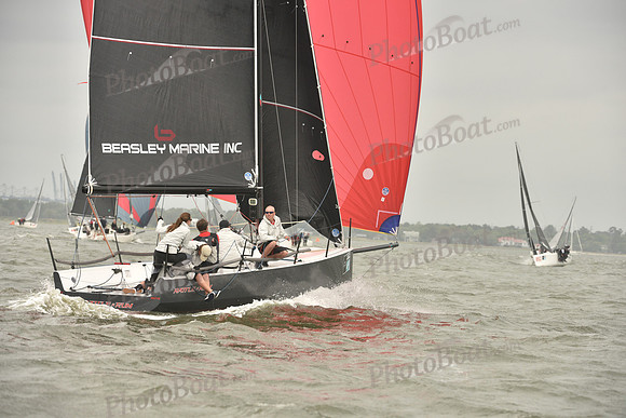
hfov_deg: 10.3
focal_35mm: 200
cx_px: 313
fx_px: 3478
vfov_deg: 6.9
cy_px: 209
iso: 400
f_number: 6.3
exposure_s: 1/1000
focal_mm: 200
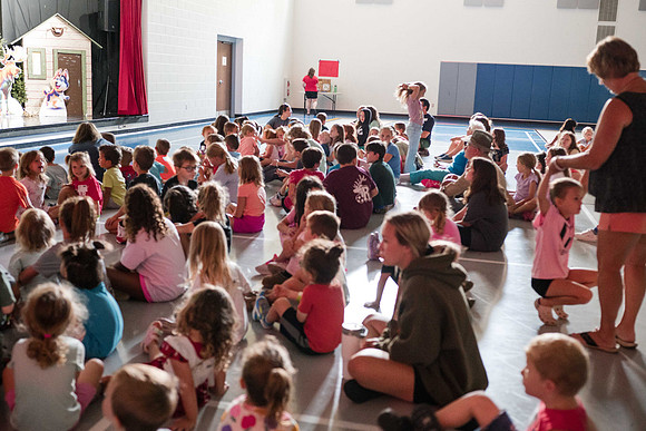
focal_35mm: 39
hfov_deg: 49.7
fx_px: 697
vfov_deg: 34.4
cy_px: 211
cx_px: 321
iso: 5000
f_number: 2.8
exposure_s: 1/60
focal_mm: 35
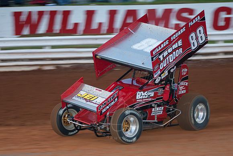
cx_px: 116
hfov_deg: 14.4
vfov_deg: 9.7
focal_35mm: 142
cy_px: 78
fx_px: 923
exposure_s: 1/400
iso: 250
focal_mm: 95
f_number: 2.8
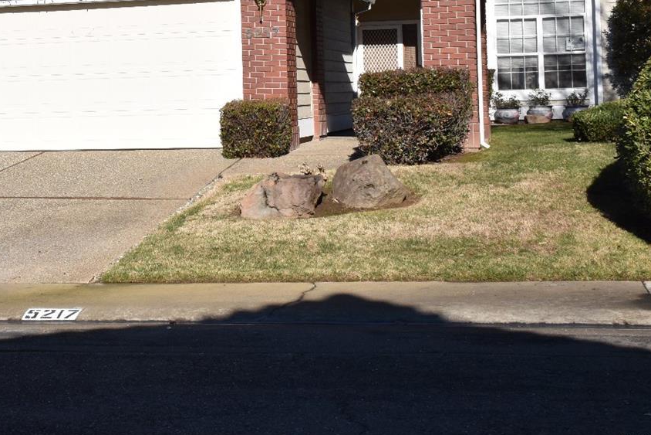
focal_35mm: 80
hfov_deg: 24.9
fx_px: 1447
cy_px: 64
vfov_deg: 16.9
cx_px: 117
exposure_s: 1/800
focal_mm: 30
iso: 500
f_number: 14
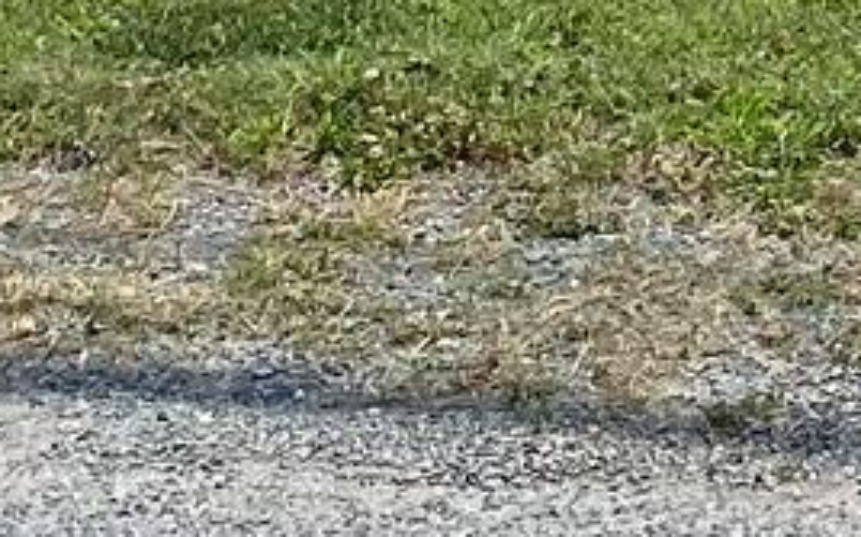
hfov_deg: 9.3
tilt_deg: +4.2
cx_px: 1732
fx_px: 4947
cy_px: -1566
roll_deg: +1.2
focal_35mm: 211
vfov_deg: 5.5
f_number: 1.8
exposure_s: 1/5025
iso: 32
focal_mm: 4.25
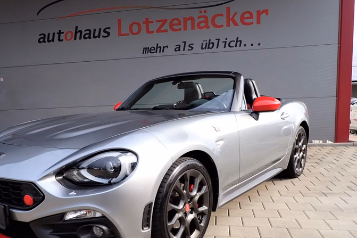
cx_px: 150
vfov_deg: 41.8
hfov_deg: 60.0
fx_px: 307
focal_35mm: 31
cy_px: 157
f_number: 2.8
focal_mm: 4.5
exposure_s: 1/640
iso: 100
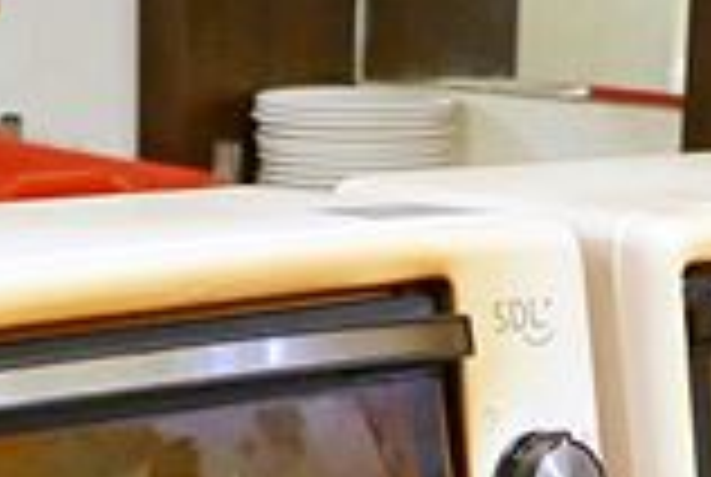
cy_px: 1424
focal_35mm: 184
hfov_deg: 11.1
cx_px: 108
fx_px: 3641
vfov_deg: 6.8
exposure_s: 1/60
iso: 1600
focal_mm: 14
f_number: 2.5
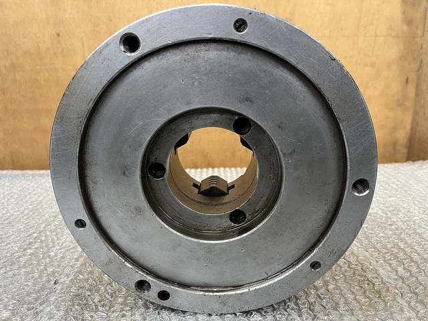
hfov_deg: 67.3
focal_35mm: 26
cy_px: 160
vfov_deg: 53.1
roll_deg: +0.9
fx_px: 321
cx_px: 214
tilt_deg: -19.4
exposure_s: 1/60
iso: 200
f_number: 1.6
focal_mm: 5.1
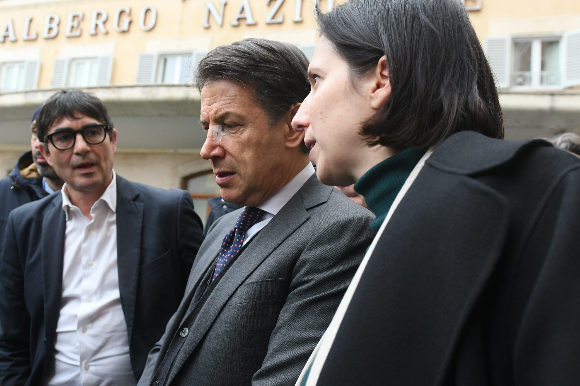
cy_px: 193
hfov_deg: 53.1
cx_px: 290
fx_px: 580
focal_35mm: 36
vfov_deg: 36.9
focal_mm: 24
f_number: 5
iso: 1250
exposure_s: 1/250
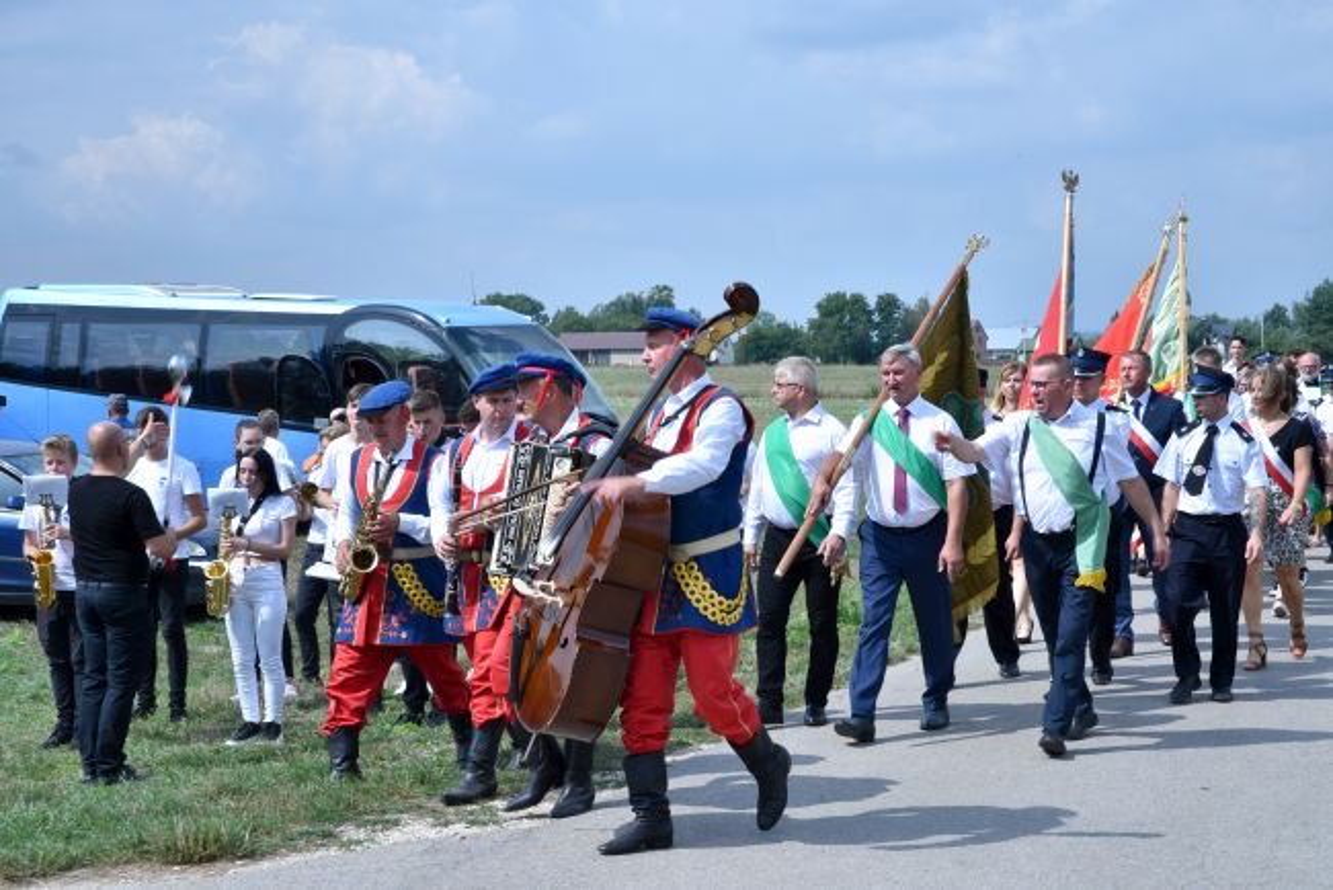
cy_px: 445
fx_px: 2593
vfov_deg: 19.5
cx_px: 666
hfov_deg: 28.8
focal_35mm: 70
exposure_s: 1/100
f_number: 18
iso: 160
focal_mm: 70
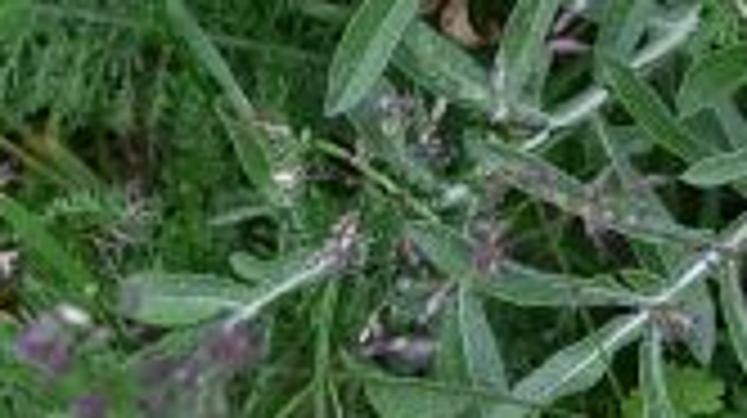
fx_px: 8133
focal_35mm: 411
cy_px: -892
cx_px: 1179
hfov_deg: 5.2
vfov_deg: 2.9
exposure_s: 1/125
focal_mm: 50
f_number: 6.3
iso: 250
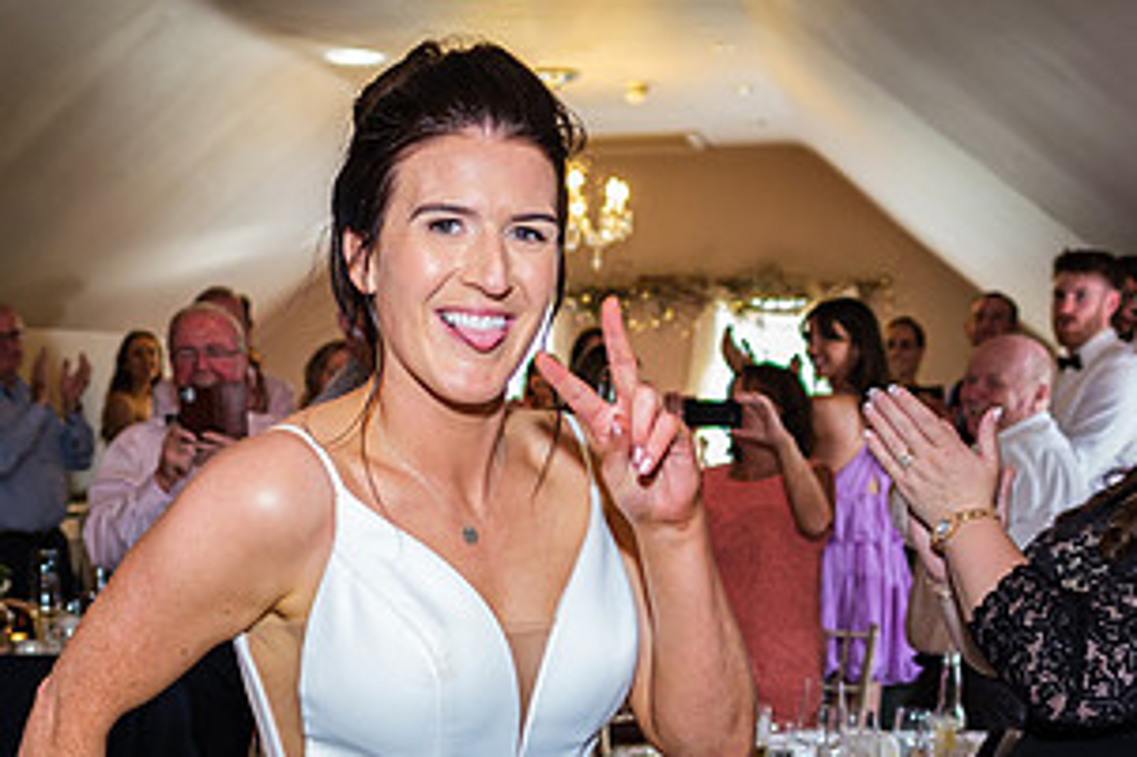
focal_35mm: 51
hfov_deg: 38.4
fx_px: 1610
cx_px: 362
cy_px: 663
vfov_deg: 25.7
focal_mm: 16
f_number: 2
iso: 1250
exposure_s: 1/160
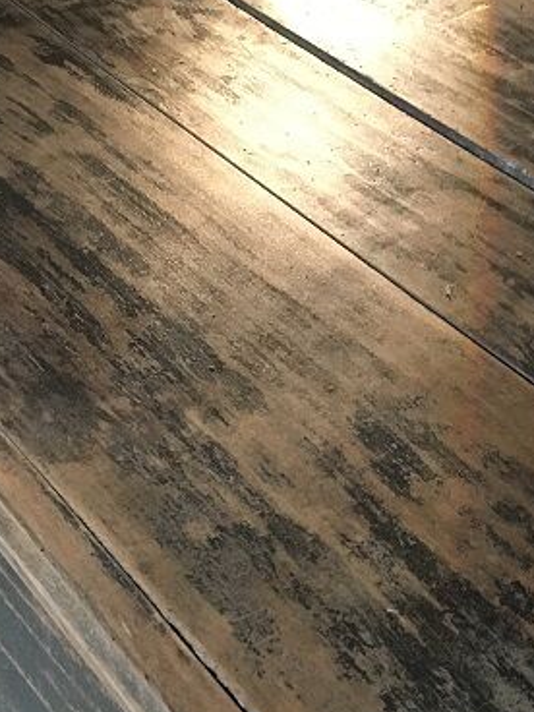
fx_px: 1460
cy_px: 366
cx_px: 396
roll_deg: -3.2
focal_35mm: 71
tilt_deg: -35.5
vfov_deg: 27.4
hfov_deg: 20.6
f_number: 2.2
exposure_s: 1/17
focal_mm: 4.15
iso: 320
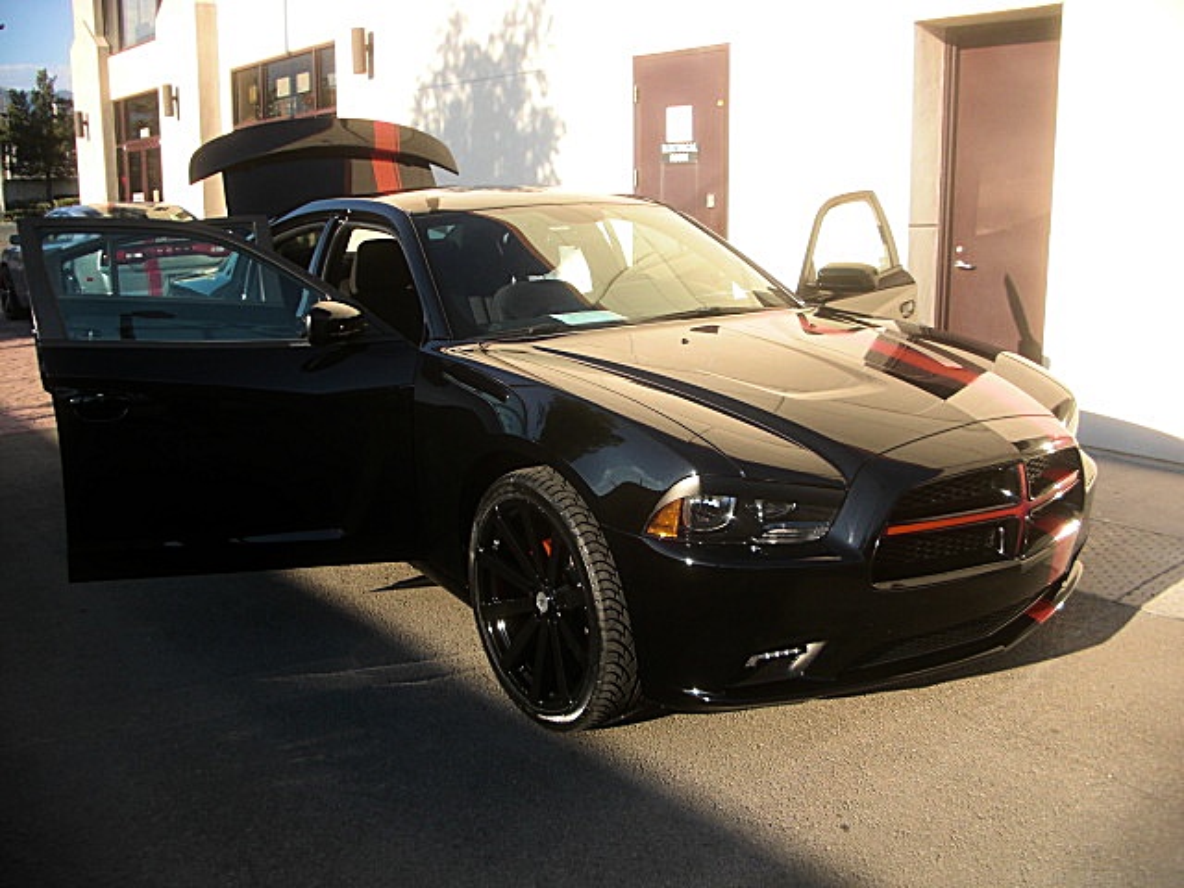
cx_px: 592
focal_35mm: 36
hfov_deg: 51.4
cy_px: 444
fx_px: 1231
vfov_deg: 39.7
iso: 50
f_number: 2.8
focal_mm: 6.3
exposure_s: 1/320
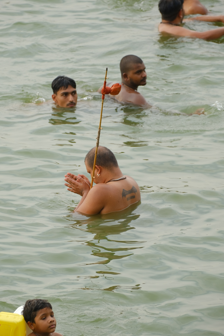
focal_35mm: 476
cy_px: 163
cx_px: 108
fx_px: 4442
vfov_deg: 4.3
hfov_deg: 2.9
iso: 200
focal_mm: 300
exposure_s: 1/125
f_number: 5.6
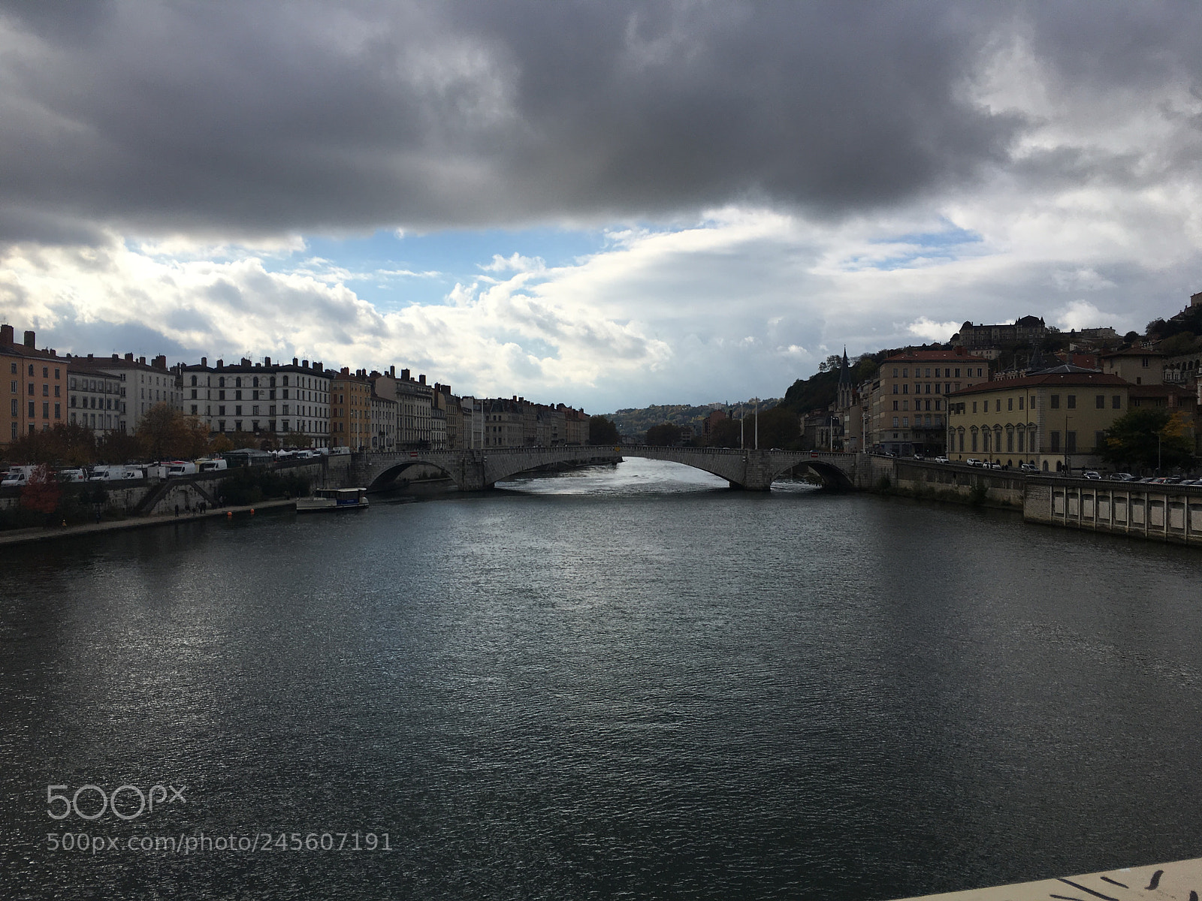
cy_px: 450
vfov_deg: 48.2
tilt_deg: +0.6
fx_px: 1007
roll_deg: +0.4
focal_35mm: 29
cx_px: 601
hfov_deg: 61.7
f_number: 2.2
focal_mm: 4.15
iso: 25
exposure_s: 1/3077
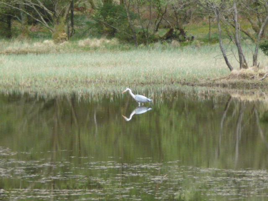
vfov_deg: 3.5
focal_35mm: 423
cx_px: 134
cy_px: 100
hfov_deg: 4.7
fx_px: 3275
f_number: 5.9
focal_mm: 68.8
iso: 250
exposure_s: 1/125
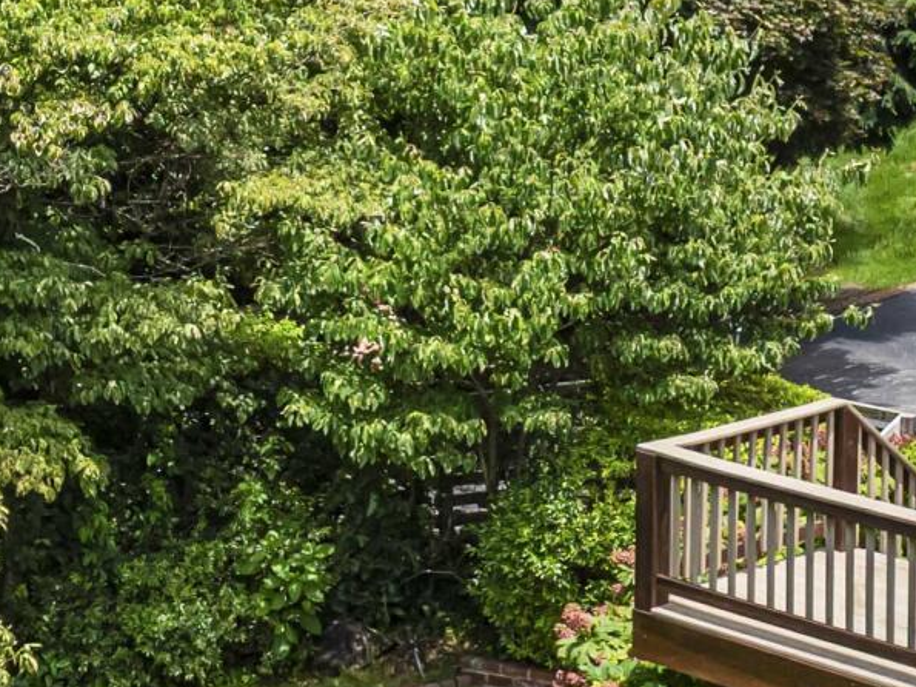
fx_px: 3201
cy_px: 311
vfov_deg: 12.2
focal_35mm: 121
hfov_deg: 16.3
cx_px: 382
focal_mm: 12.29
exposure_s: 1/240
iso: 160
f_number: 2.8
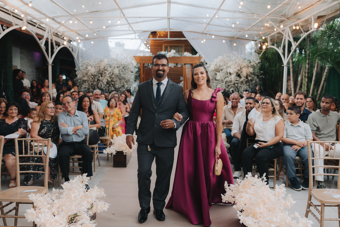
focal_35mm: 36
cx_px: 166
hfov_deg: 53.1
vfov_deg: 36.9
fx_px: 340
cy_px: 115
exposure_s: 1/320
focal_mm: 35
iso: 250
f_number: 2.2
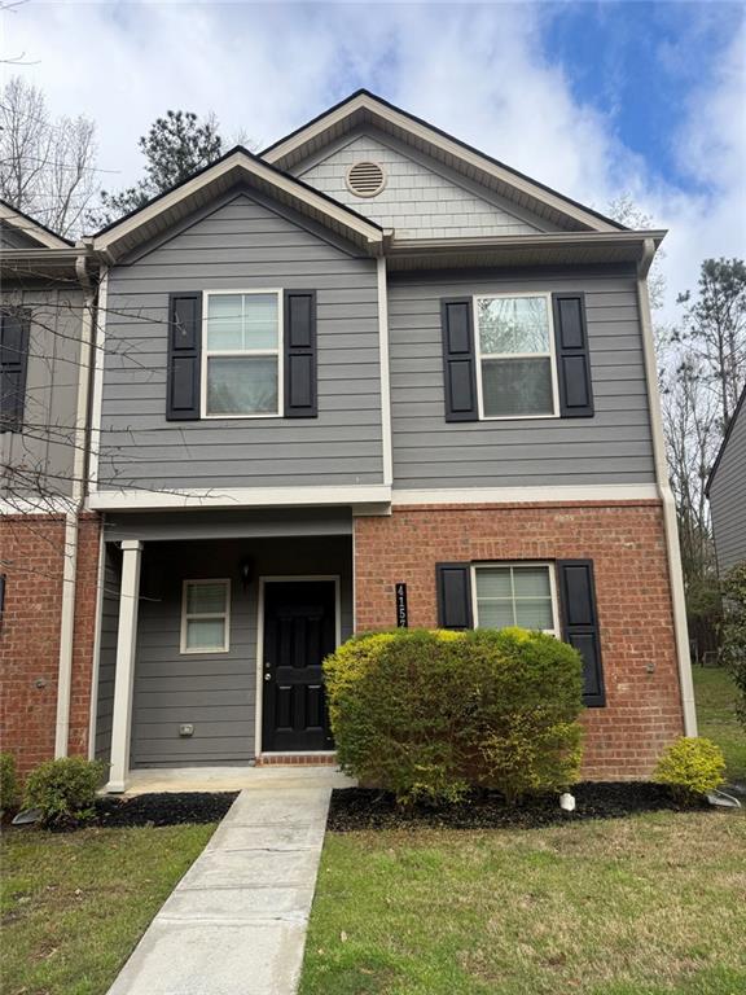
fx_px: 690
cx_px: 373
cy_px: 498
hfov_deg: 56.8
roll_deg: +2.0
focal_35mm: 24
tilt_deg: +14.3
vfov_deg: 71.6
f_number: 1.78
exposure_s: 1/2611
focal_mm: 6.76
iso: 100
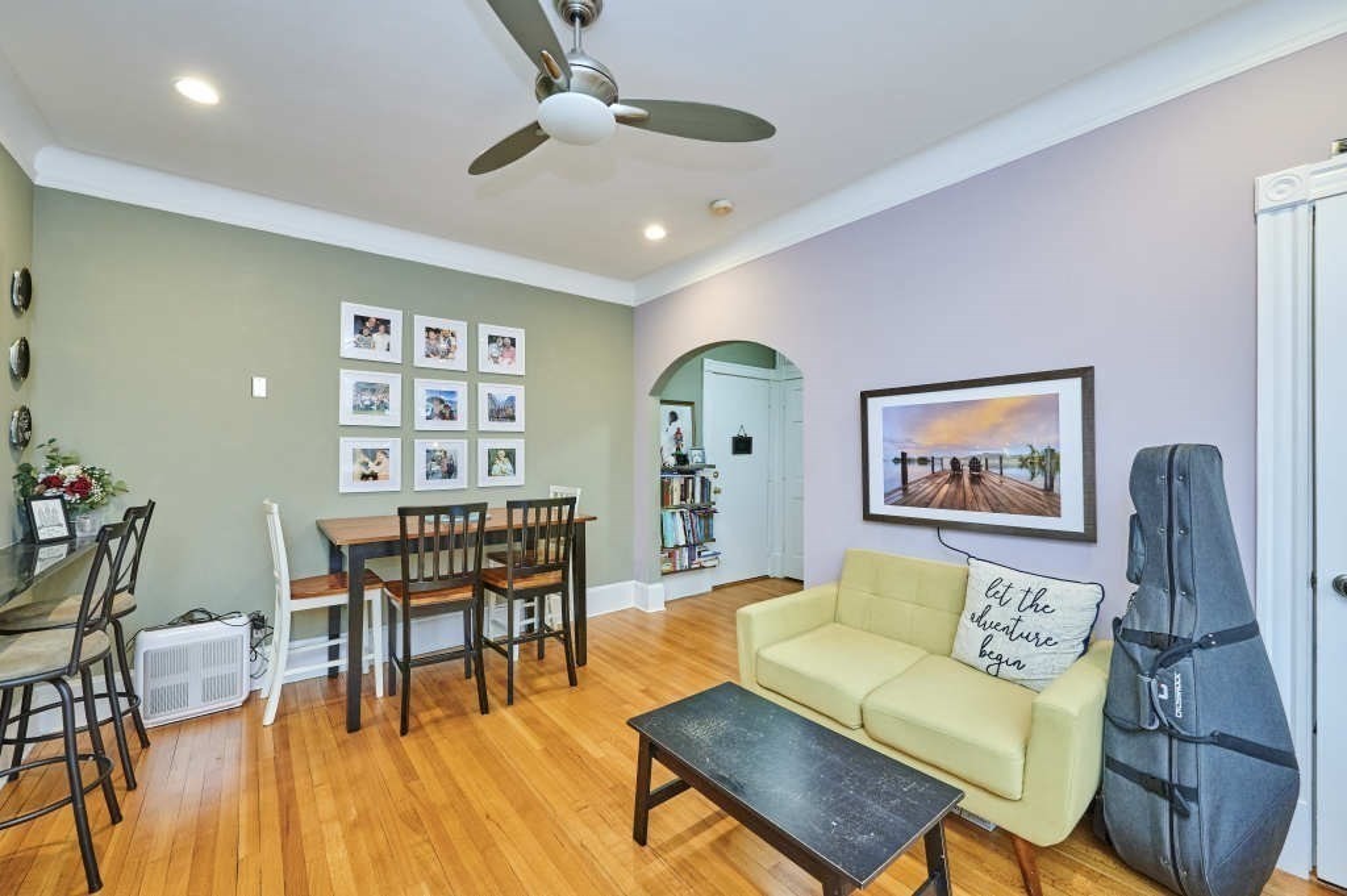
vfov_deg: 81.1
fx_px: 523
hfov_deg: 104.3
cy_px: 448
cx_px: 674
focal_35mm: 14
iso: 1600
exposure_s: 1/60
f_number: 5.6
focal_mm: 14
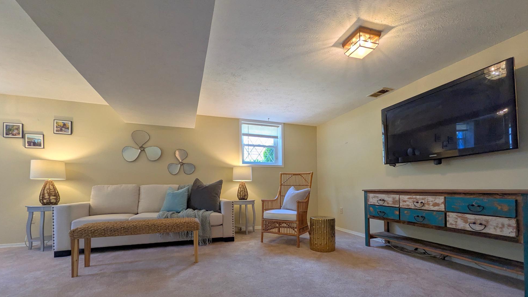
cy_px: 186
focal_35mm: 16
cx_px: 266
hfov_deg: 99.4
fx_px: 224
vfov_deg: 66.1
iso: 104
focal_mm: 1.85
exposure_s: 1/60
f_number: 2.2
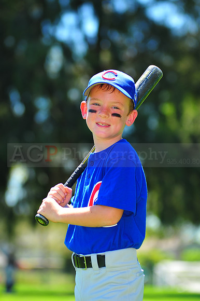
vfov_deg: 11.4
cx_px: 100
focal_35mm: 180
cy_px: 150
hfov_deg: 7.6
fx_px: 1502
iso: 200
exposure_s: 1/400
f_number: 5
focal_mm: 180
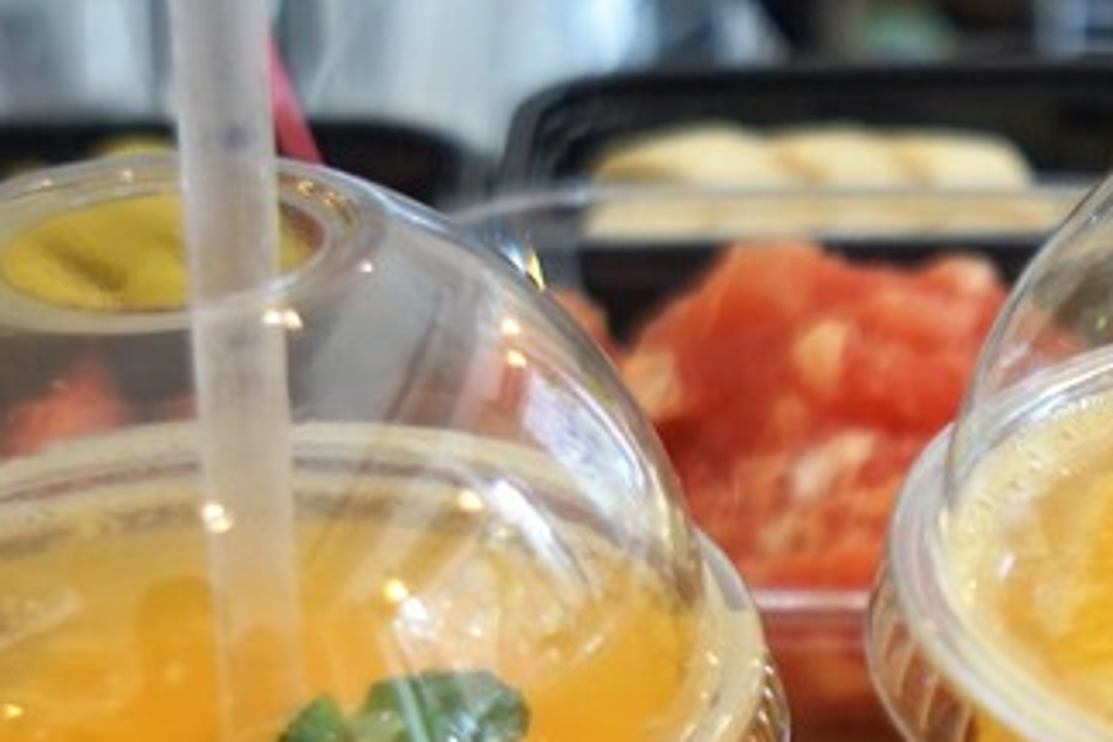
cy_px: 1048
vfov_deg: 13.0
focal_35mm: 101
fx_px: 3122
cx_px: 845
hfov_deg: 20.0
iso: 125
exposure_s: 1/100
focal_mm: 16
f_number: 2.8
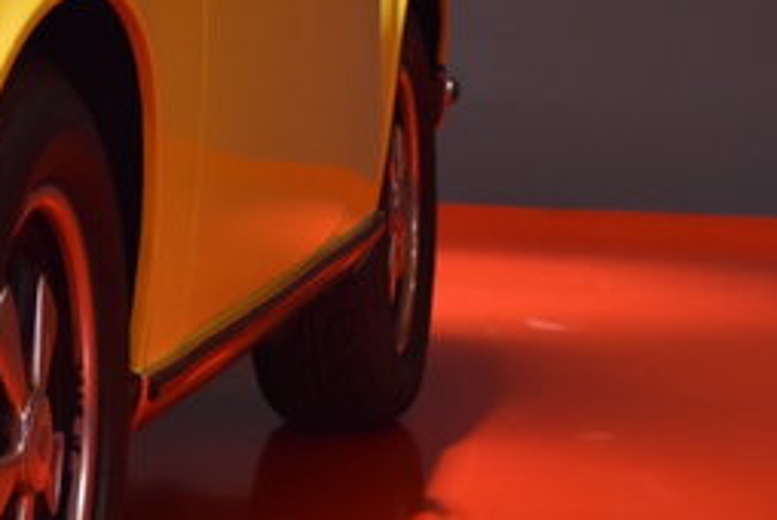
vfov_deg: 8.6
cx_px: 2
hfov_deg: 12.8
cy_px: 40
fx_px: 3425
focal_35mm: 159
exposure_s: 1/60
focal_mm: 35
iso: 720
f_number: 4
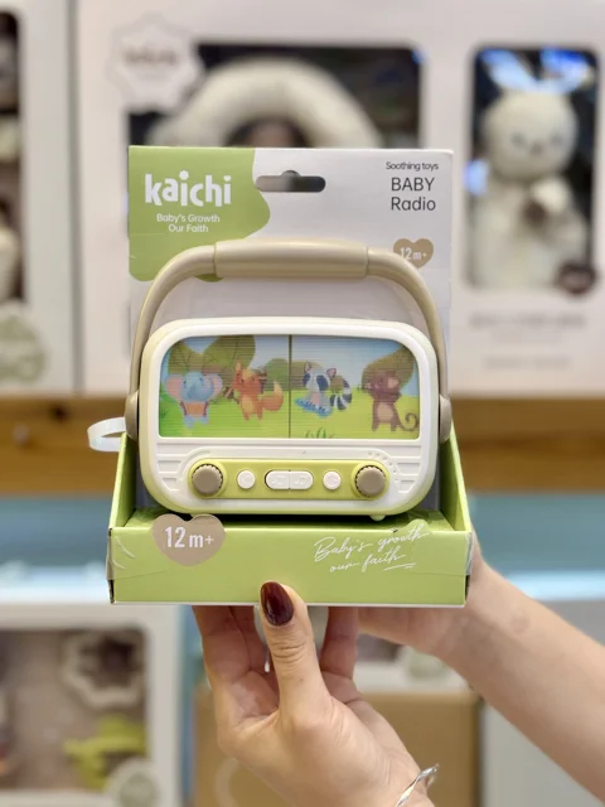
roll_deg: -0.2
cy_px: 404
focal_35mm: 52
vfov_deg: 36.8
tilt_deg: -4.9
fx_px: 1212
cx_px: 302
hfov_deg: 28.0
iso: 50
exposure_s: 1/50
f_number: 1.6
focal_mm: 5.96
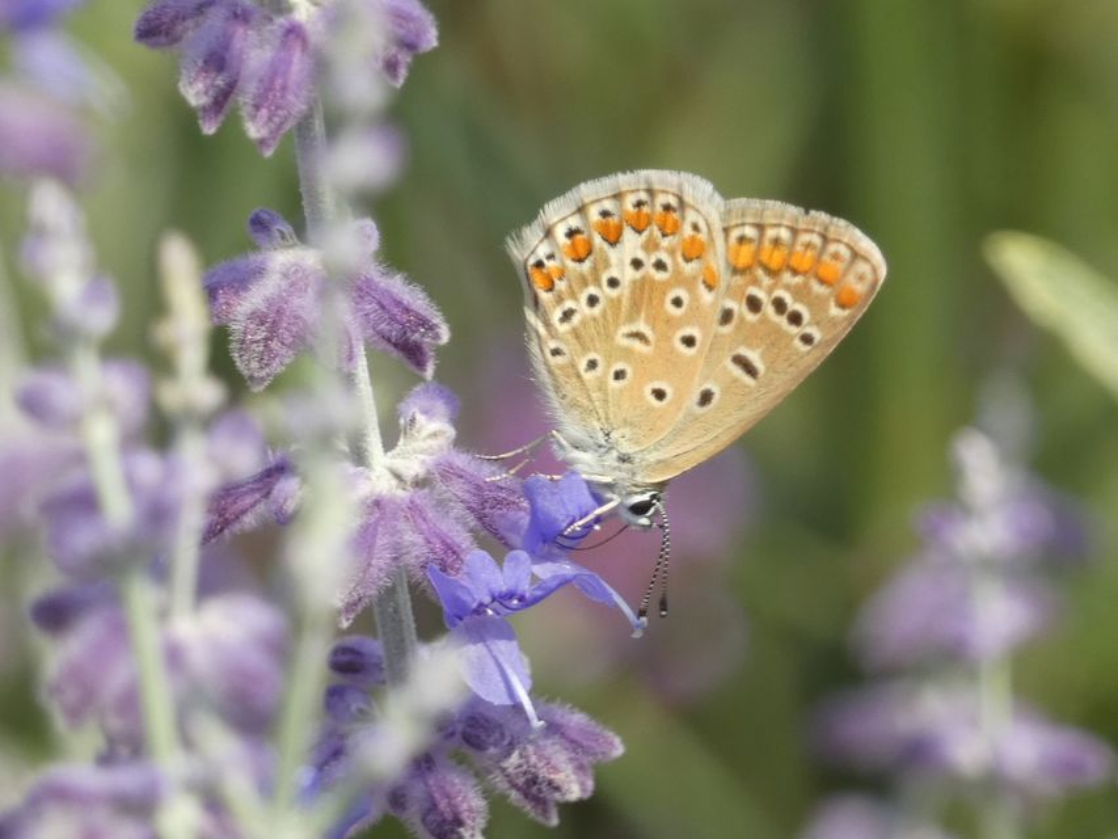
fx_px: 14213
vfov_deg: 3.4
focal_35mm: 440
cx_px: 559
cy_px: 420
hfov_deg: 4.5
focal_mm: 78.8
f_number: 5.6
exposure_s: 1/100
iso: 80
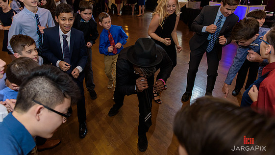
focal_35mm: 26
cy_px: 66
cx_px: 136
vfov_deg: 44.3
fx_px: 190
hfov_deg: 71.9
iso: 1600
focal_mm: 24
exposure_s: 1/125
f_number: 3.2
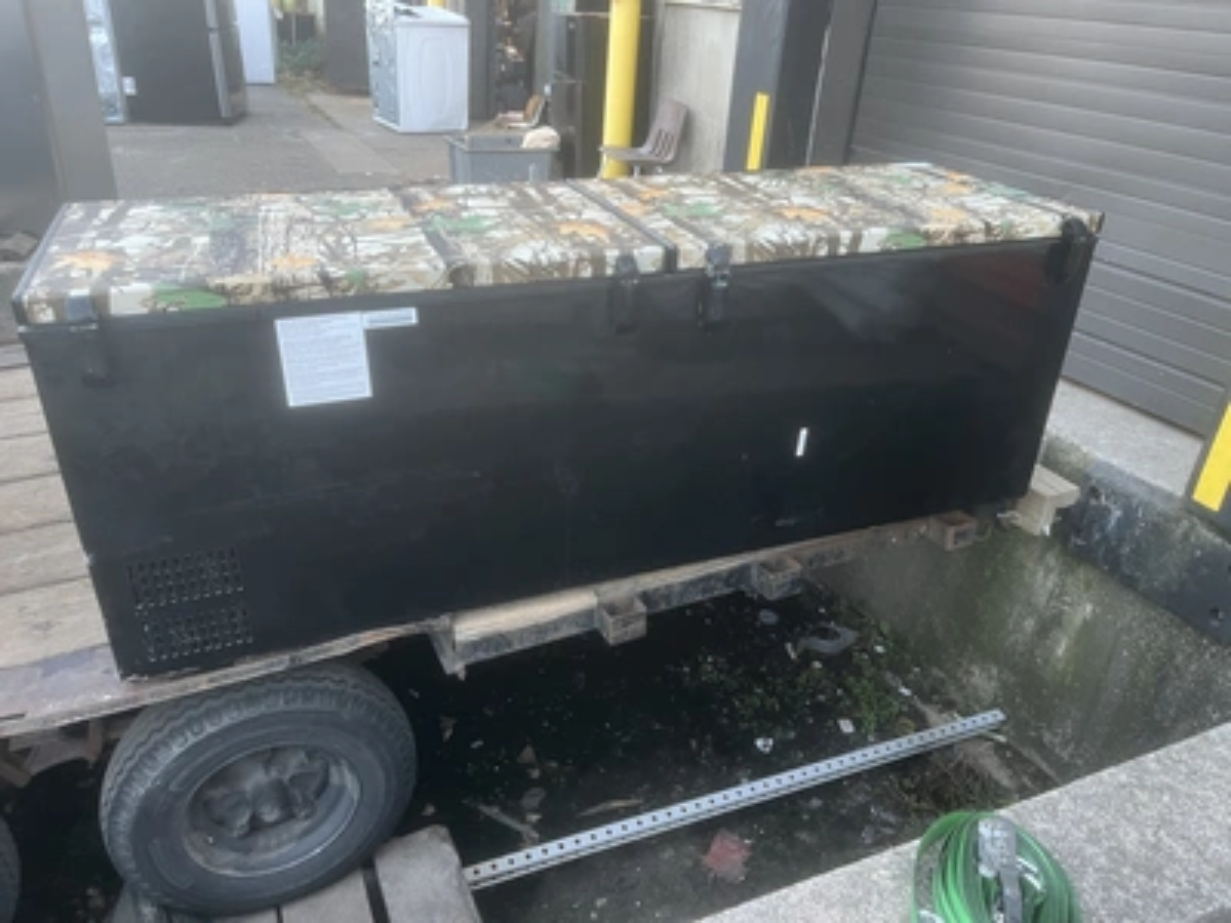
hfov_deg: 67.3
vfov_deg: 53.1
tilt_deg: -26.7
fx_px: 925
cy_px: 462
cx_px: 616
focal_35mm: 26
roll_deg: -4.1
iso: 125
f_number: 1.6
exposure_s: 1/61
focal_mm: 5.1
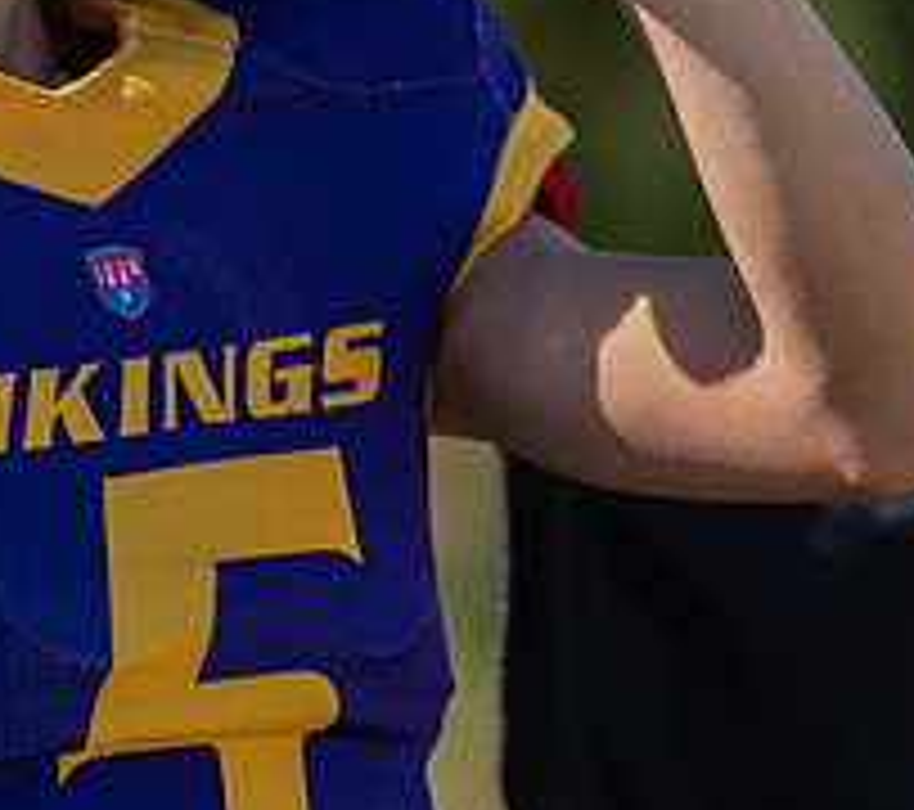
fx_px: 18689
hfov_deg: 2.8
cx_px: -48
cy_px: 186
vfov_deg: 2.5
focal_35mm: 662
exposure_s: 1/640
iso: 100
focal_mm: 200
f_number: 2.8
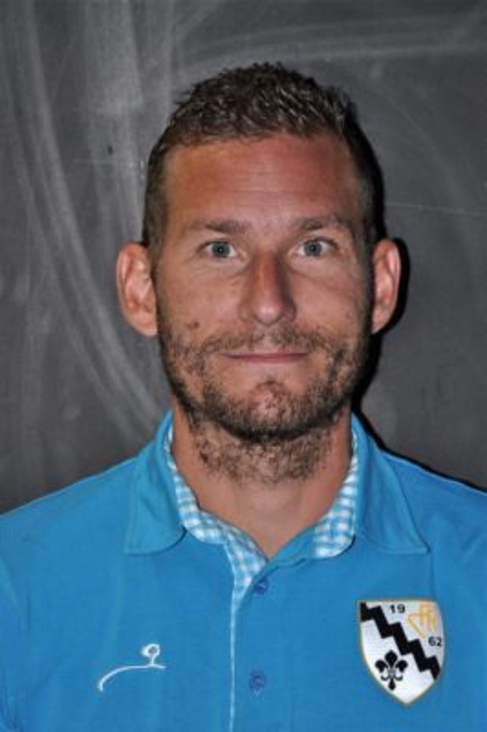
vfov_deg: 14.9
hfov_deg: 9.9
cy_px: 366
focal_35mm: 138
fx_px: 2805
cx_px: 244
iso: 400
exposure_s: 1/60
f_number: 5.6
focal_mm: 92
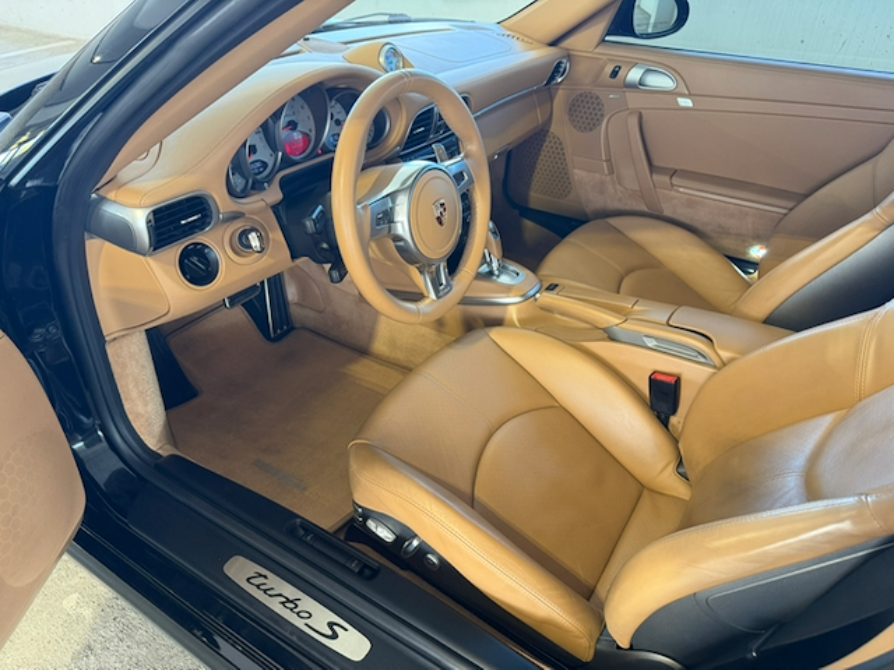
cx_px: 447
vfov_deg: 56.8
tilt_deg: -33.3
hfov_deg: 71.6
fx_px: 620
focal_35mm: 24
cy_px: 335
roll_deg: -4.3
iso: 250
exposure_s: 1/60
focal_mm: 6.76
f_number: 1.78
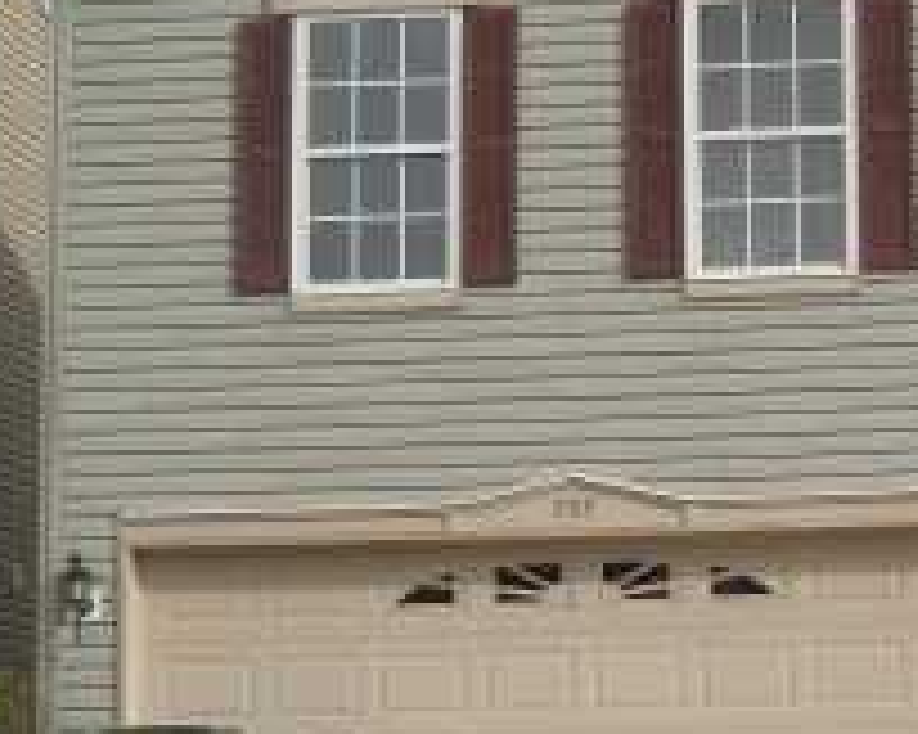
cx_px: 945
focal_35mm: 104
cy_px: 455
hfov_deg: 18.0
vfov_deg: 14.8
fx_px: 2824
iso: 64
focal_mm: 6.1
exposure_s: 1/800
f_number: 3.6
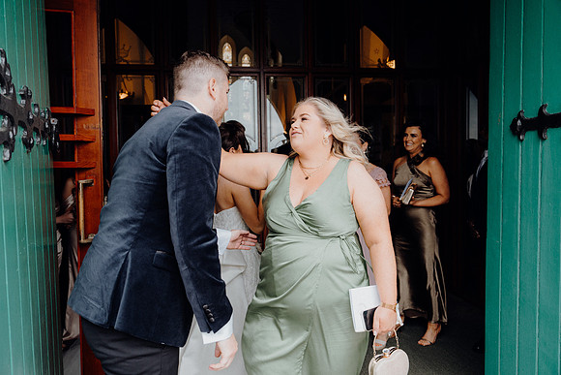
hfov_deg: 67.4
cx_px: 280
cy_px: 188
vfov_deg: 48.0
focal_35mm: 27
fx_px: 421
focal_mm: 27
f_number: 3.5
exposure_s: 1/200
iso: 320
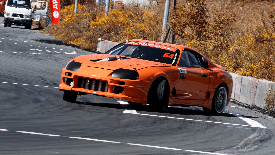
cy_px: 85
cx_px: 143
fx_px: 2588
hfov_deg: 6.1
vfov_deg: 3.4
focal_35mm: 355
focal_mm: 140
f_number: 11
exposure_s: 1/100
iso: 100
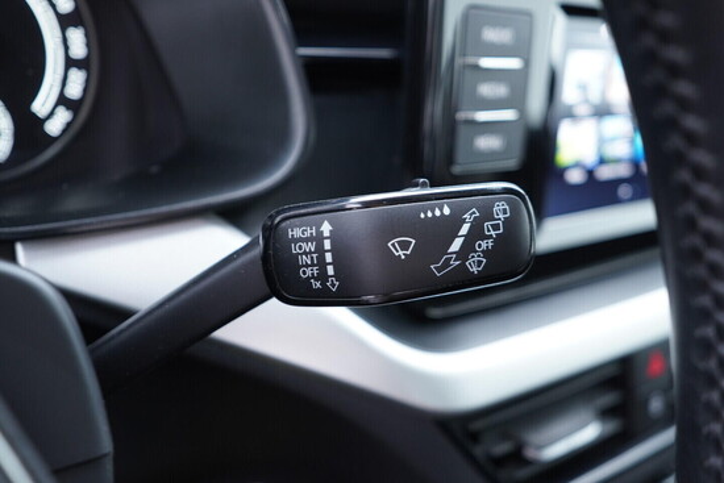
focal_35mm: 36
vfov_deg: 36.9
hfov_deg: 53.1
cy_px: 242
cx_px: 362
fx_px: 724
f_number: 2.8
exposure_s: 1/40
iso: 500
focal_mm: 24
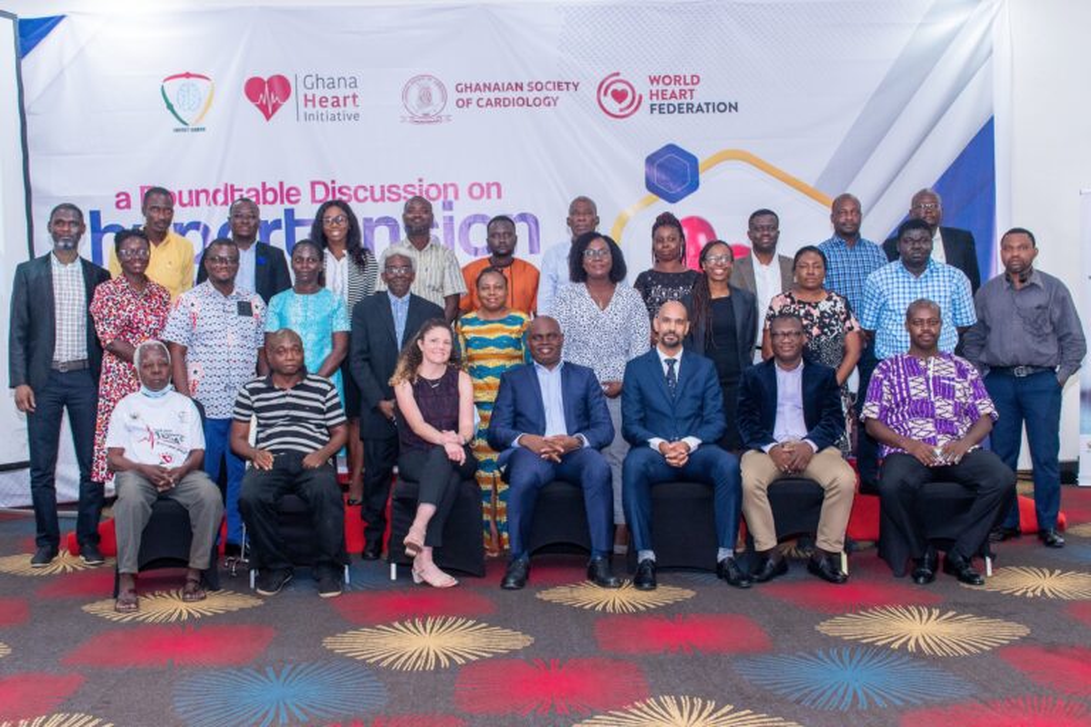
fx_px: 1182
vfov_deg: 34.2
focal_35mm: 39
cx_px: 546
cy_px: 364
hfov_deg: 49.6
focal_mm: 26
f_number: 5.6
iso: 1250
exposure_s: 1/100
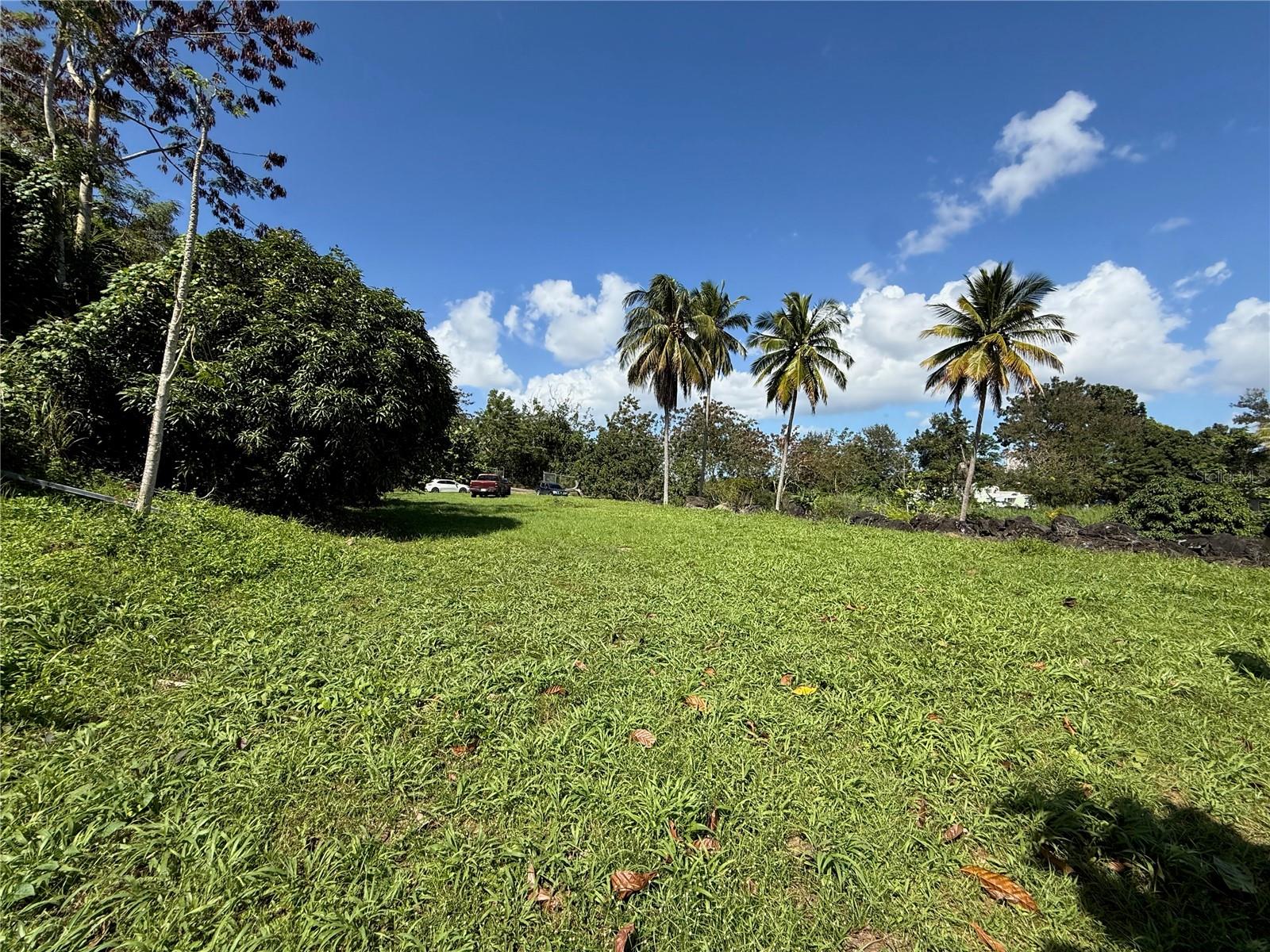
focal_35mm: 14
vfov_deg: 85.7
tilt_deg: +0.8
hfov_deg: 102.1
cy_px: 476
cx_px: 635
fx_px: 514
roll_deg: +0.0
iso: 50
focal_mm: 2.22
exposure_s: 1/2237
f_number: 2.2
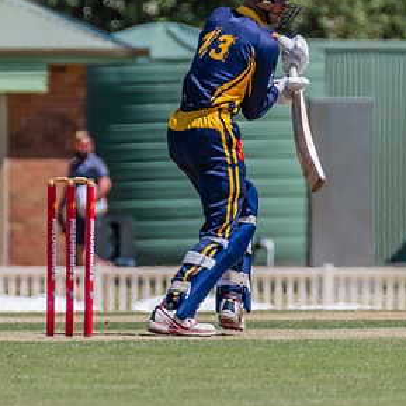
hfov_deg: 1.6
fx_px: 14623
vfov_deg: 1.6
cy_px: 137
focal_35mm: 1102
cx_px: 244
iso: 640
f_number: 7.1
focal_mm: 460
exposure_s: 1/2000
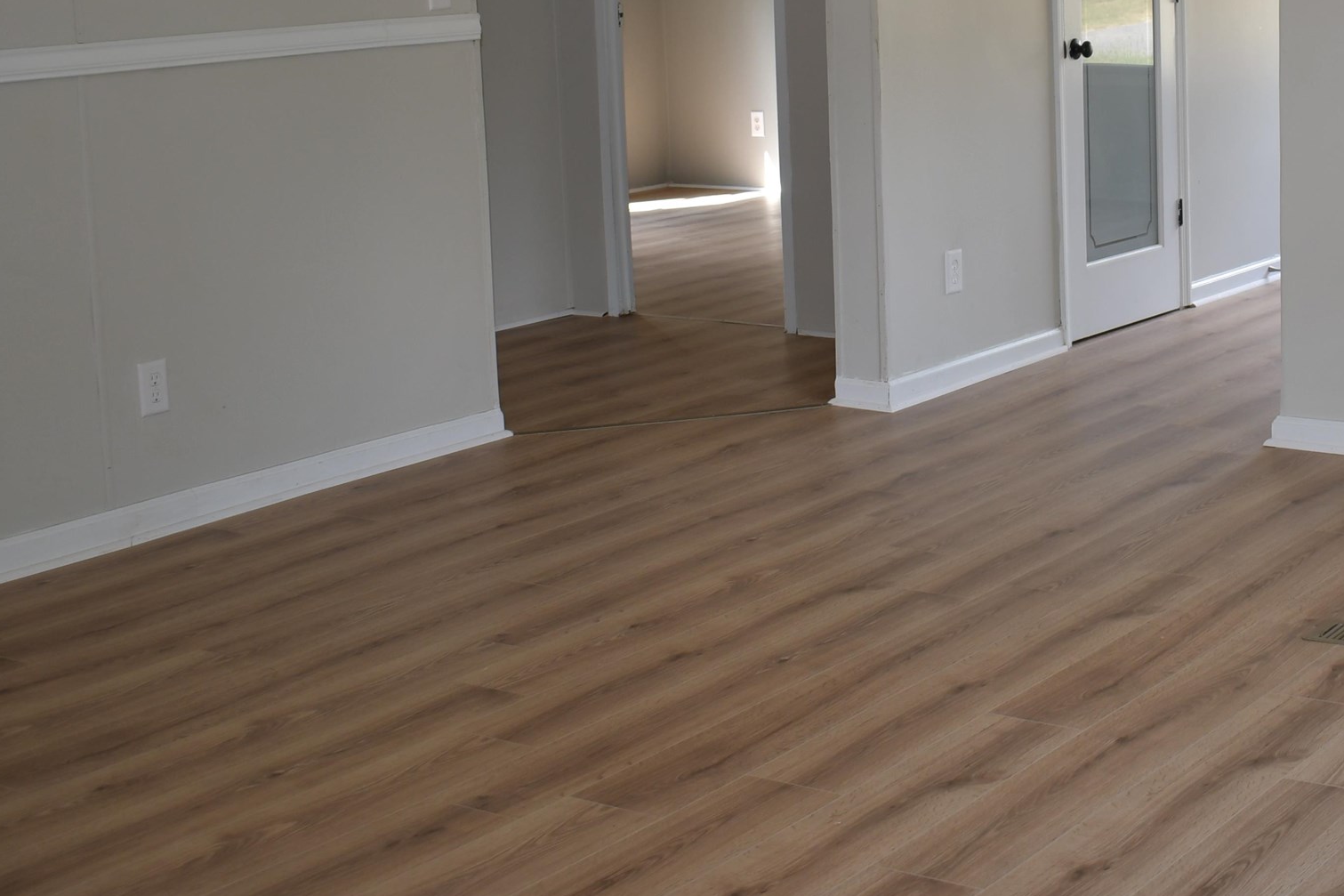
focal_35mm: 61
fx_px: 2277
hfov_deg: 32.1
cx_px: 1060
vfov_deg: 21.8
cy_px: 110
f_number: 3.8
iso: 140
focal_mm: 20
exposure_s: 1/60
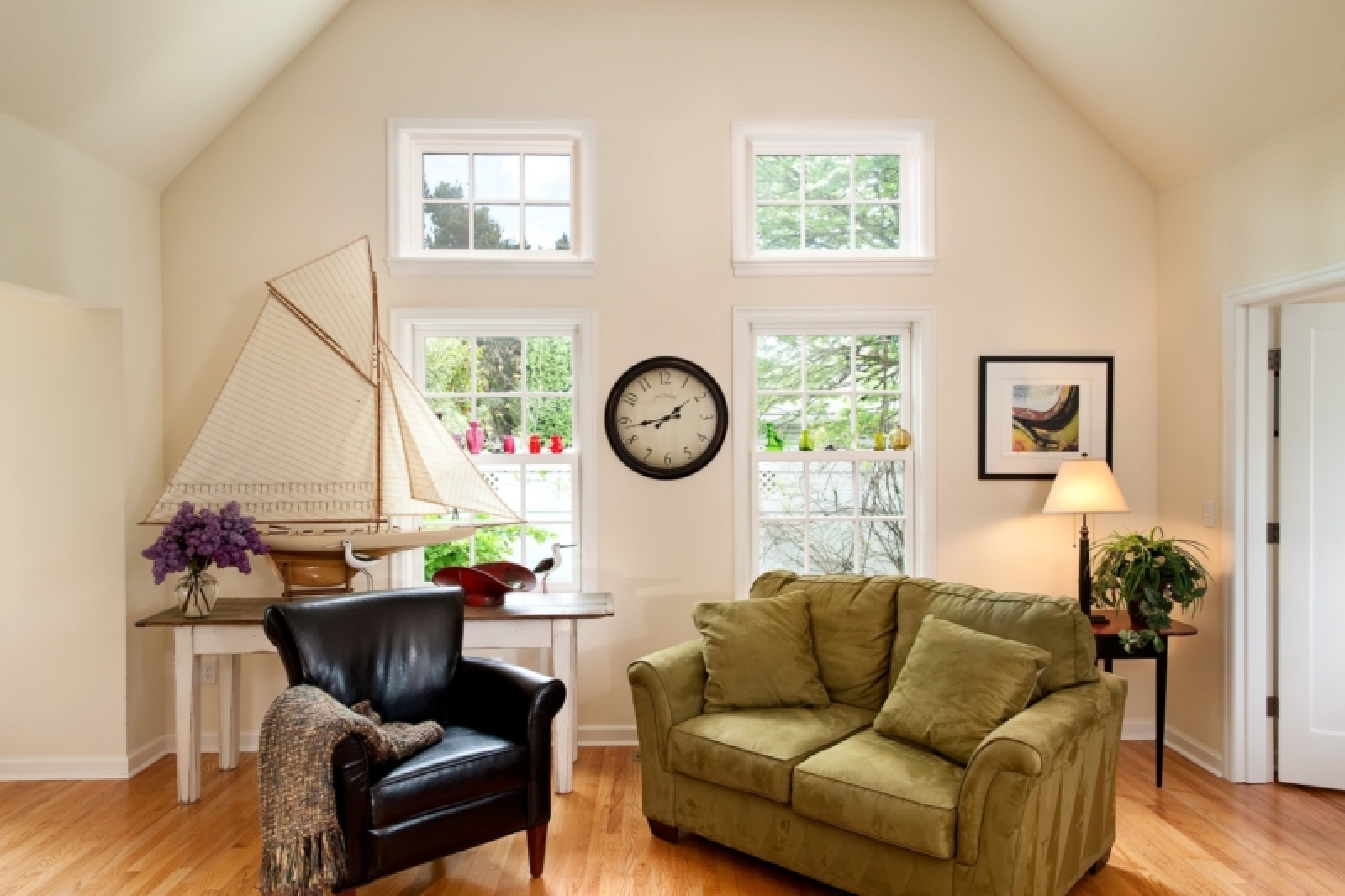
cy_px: 448
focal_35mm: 24
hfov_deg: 73.8
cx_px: 672
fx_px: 896
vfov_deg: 53.1
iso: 200
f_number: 9
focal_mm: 24
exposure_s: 1/4
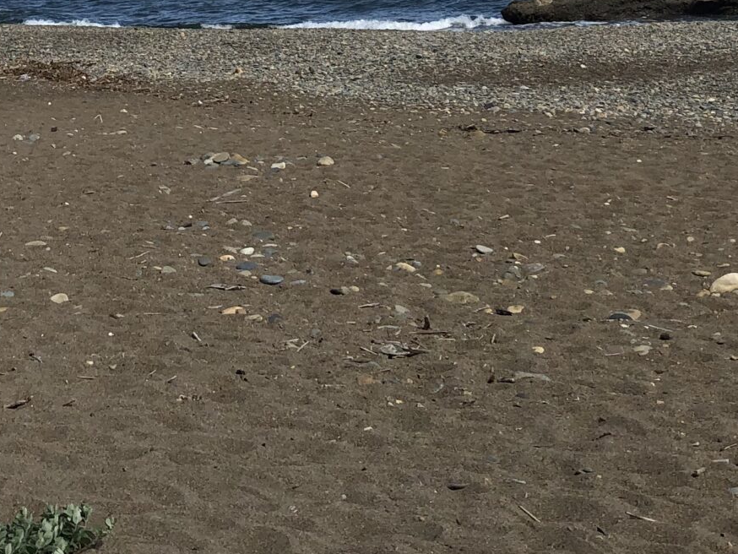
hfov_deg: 23.7
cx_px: 258
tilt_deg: +6.7
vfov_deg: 16.6
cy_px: -238
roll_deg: +3.1
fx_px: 1749
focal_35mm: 82
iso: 20
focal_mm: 4
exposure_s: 1/2857
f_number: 1.8
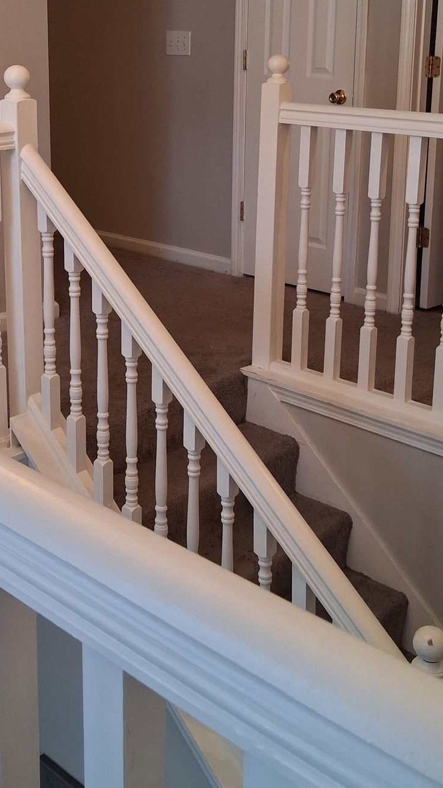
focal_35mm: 50
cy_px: 220
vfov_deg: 40.4
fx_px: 1044
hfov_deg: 23.7
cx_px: 100
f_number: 1.8
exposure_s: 1/100
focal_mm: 3.98
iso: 200
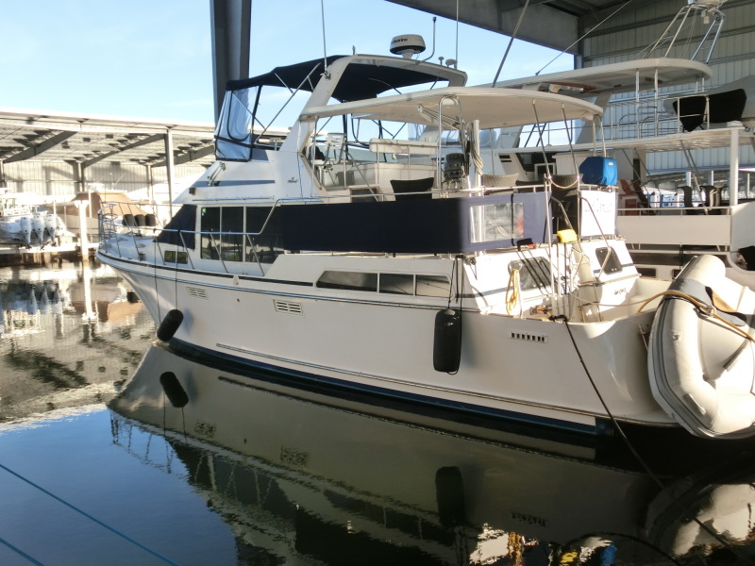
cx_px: 378
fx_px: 720
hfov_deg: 55.4
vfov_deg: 42.9
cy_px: 283
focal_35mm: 33
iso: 80
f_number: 3.7
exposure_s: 1/250
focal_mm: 5.93
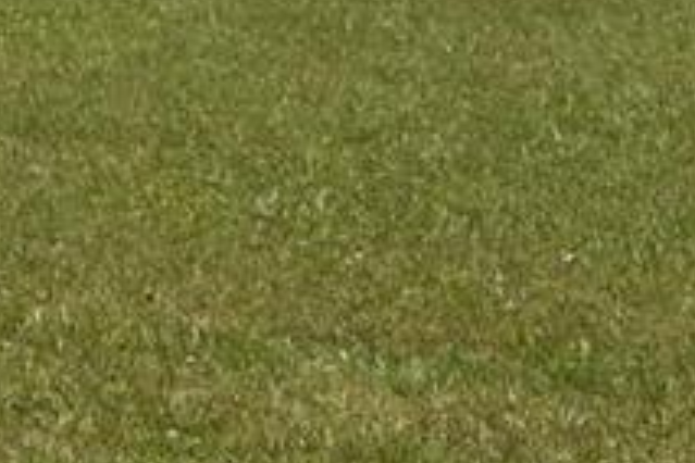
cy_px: -333
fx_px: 2741
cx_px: -1119
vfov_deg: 9.3
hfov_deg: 11.3
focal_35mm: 142
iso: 400
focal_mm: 14
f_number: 22
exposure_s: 1/200
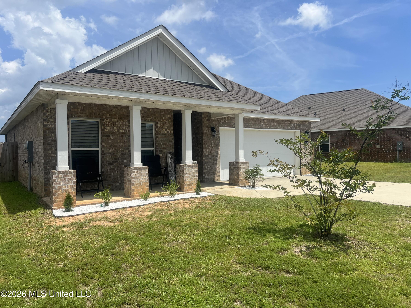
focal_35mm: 26
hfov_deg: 67.3
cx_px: 206
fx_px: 309
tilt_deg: +0.0
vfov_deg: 53.1
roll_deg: +1.4
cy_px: 154
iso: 50
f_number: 1.5
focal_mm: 5.7
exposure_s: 1/4831
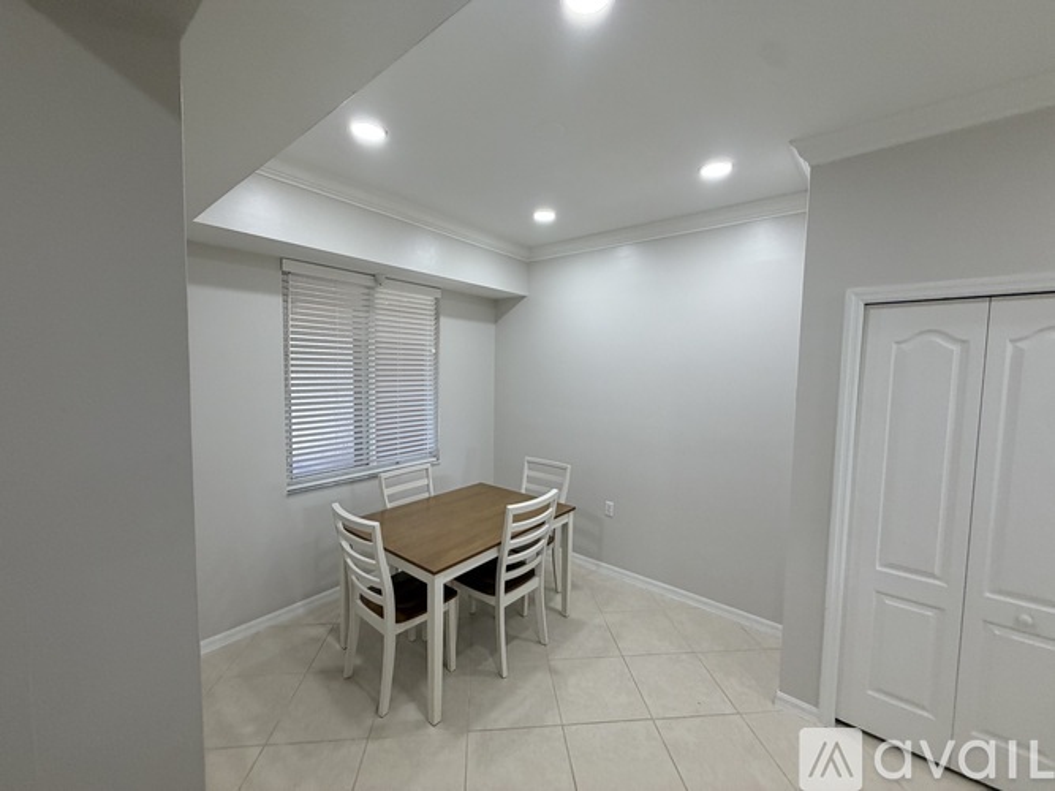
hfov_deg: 102.1
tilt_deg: -2.3
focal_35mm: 14
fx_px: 427
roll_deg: +1.3
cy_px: 396
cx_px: 528
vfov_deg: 85.7
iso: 200
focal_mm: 2.22
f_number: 2.2
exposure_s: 1/120
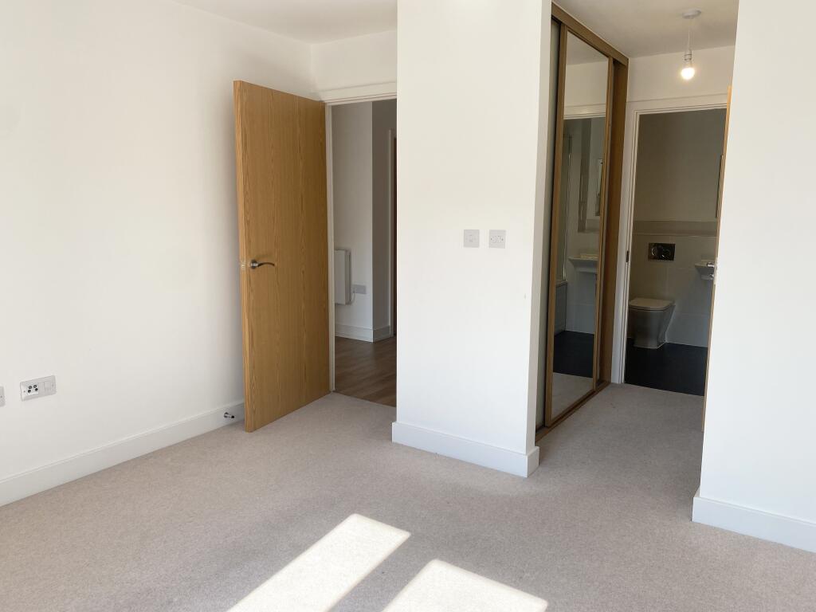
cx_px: 408
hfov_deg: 67.3
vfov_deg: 53.1
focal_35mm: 26
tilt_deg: -9.0
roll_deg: -0.2
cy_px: 306
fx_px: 613
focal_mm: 4.25
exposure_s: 1/316
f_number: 1.8
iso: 32
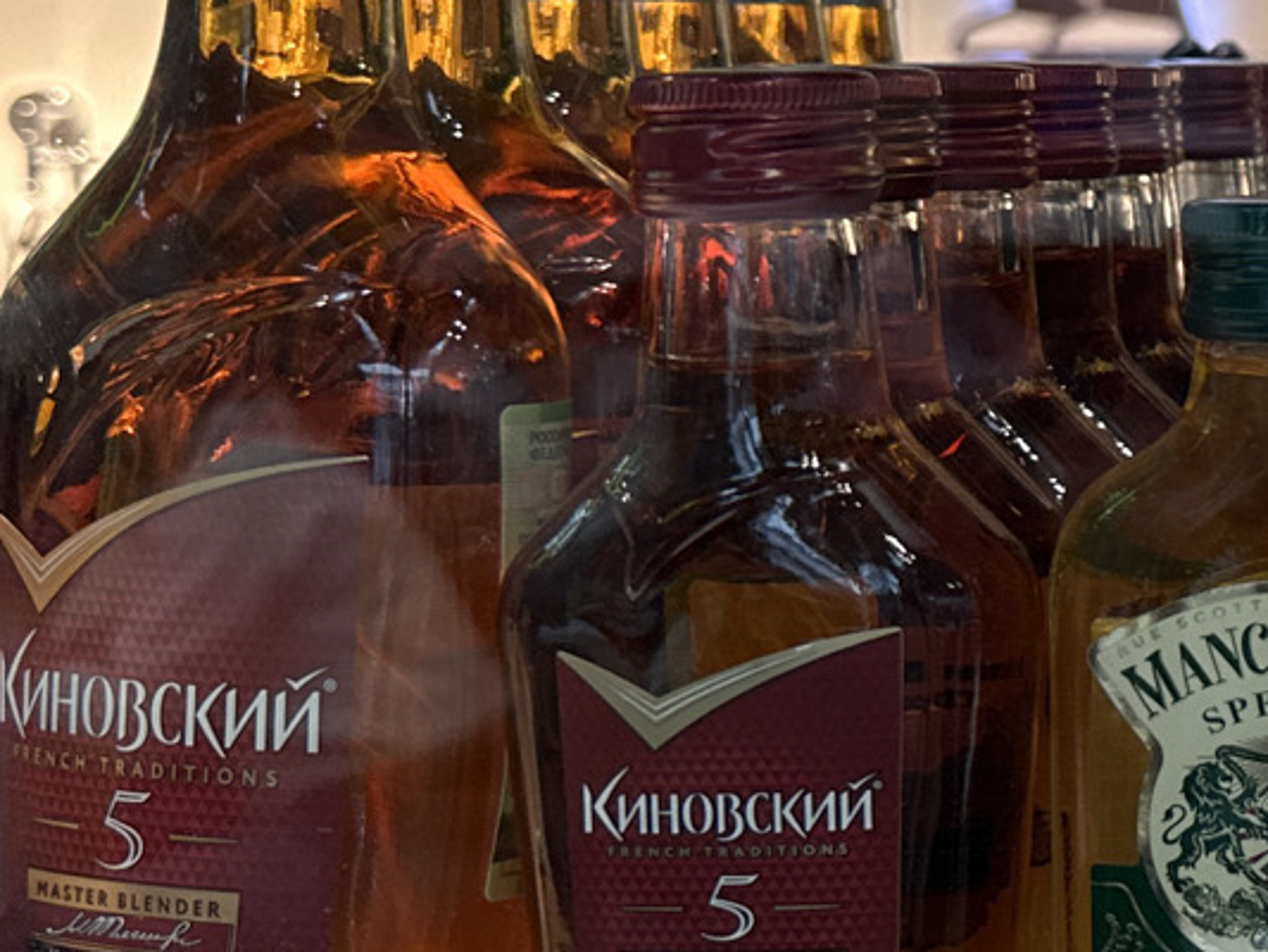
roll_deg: +0.4
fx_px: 3297
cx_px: 1956
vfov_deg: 16.3
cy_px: 233
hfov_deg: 18.9
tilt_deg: -3.6
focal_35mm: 90
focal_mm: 6.86
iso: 125
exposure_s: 1/100
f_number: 1.78
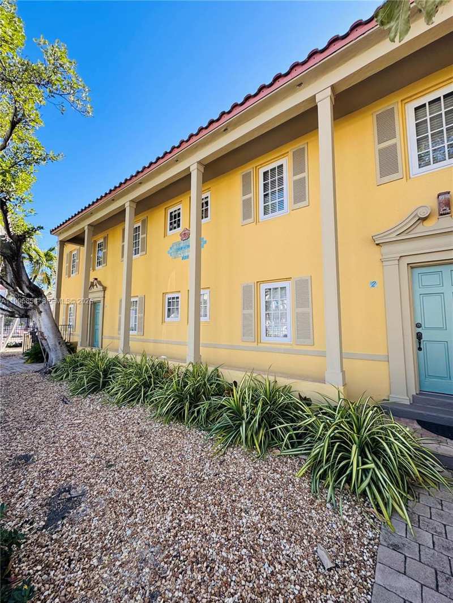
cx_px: 226
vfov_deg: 102.1
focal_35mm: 14
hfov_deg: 85.7
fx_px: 244
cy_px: 302
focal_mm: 2.22
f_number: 2.2
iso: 40
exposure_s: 1/286
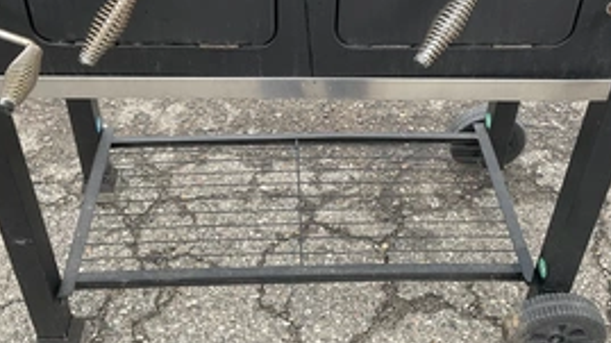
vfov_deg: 25.2
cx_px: 318
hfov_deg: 43.7
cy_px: 95
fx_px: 761
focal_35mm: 47
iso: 40
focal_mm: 3
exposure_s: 1/122
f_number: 1.8
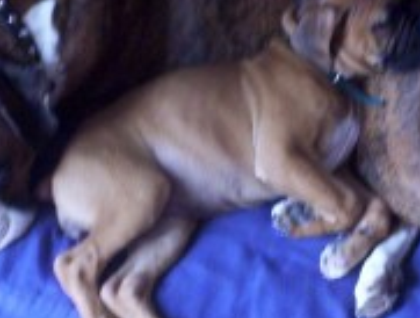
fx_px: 1023
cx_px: 271
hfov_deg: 23.1
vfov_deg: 17.6
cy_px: 237
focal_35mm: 84
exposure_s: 1/11.9
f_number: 4.5
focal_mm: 4.99
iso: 200
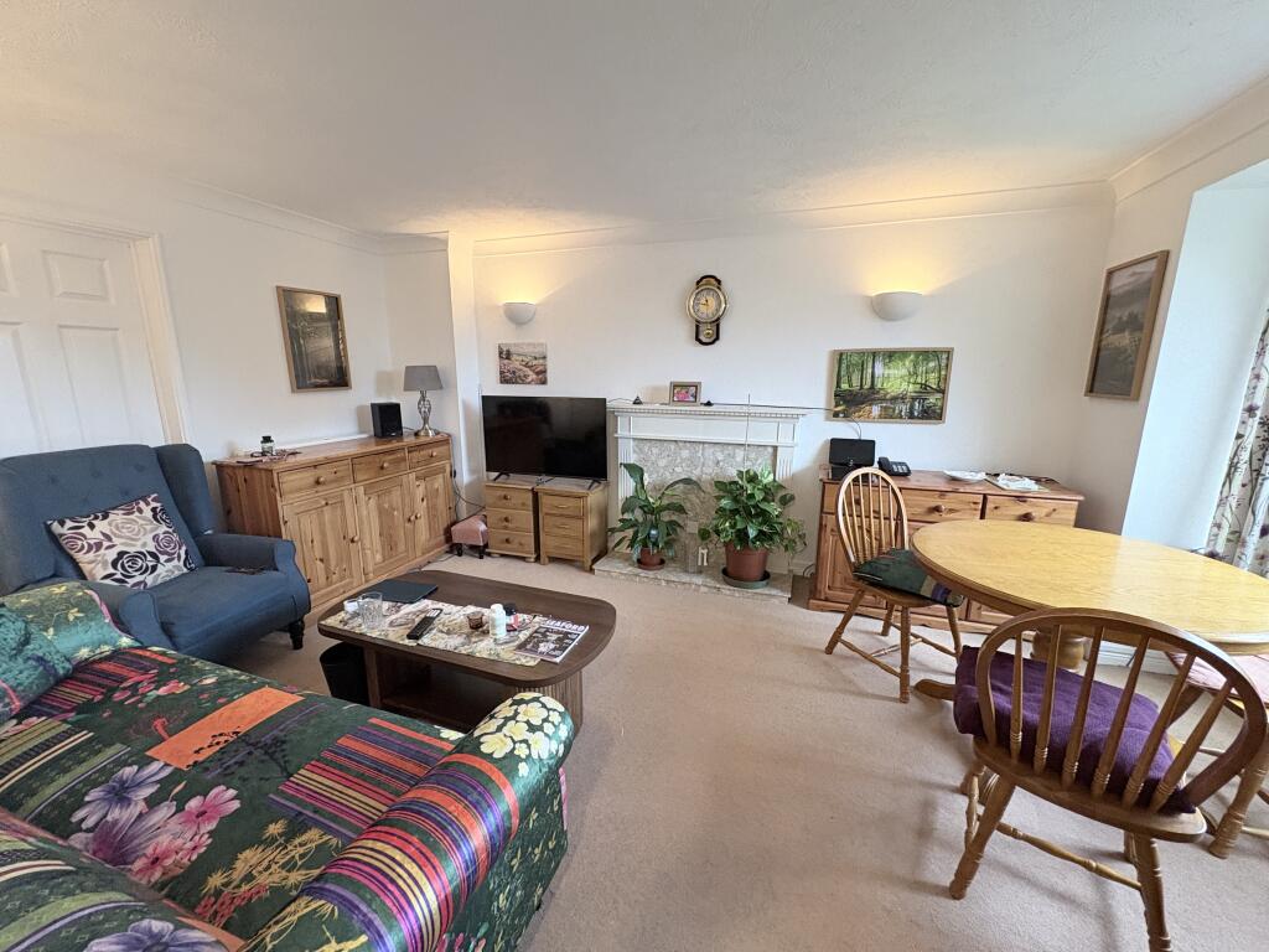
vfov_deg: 85.7
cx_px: 634
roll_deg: -0.1
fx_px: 513
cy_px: 476
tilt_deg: -10.6
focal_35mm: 14
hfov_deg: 102.1
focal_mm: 2.22
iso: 320
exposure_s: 1/50
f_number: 2.2
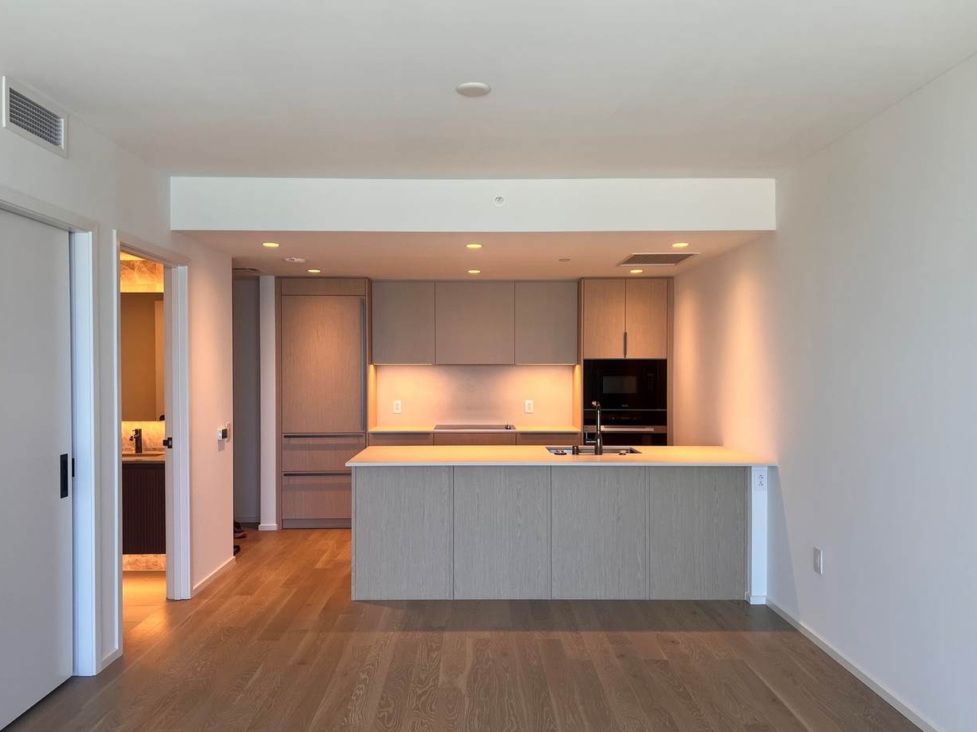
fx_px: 762
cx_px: 490
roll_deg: +0.5
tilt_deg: -0.9
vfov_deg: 51.3
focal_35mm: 27
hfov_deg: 65.3
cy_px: 368
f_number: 1.5
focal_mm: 5.7
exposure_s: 1/120
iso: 50
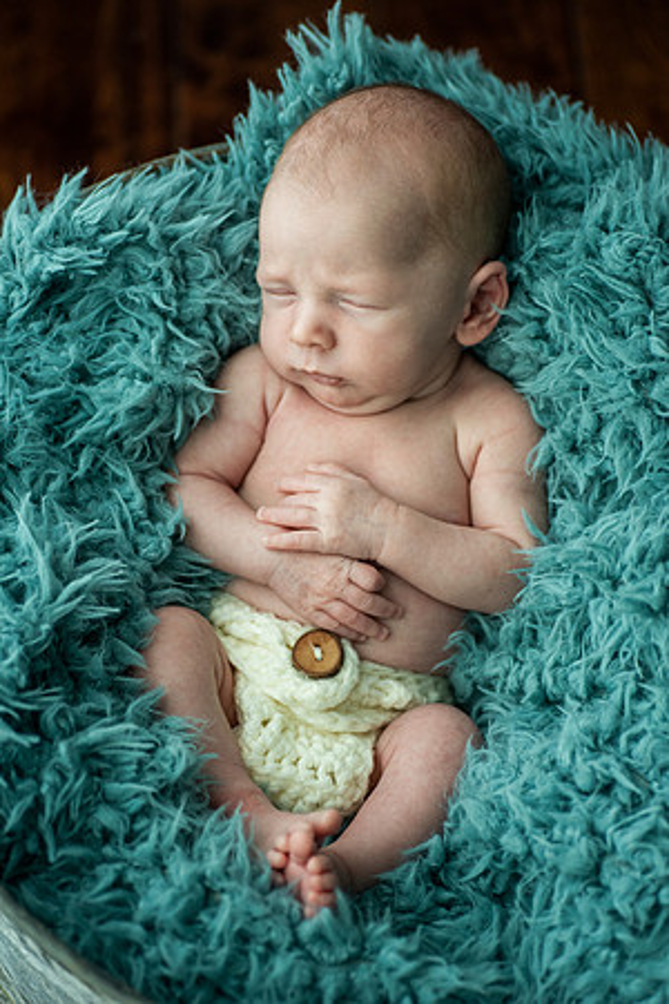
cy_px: 502
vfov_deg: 22.6
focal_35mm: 90
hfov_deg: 15.2
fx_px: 2509
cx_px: 334
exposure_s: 1/320
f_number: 3.2
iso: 1000
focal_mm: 90
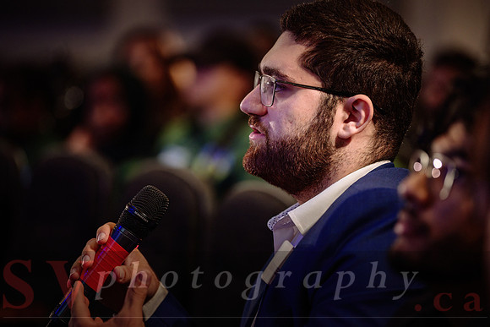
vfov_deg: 8.3
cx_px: 245
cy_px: 164
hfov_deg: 12.4
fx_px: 2246
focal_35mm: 165
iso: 1600
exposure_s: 1/100
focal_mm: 165
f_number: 2.8
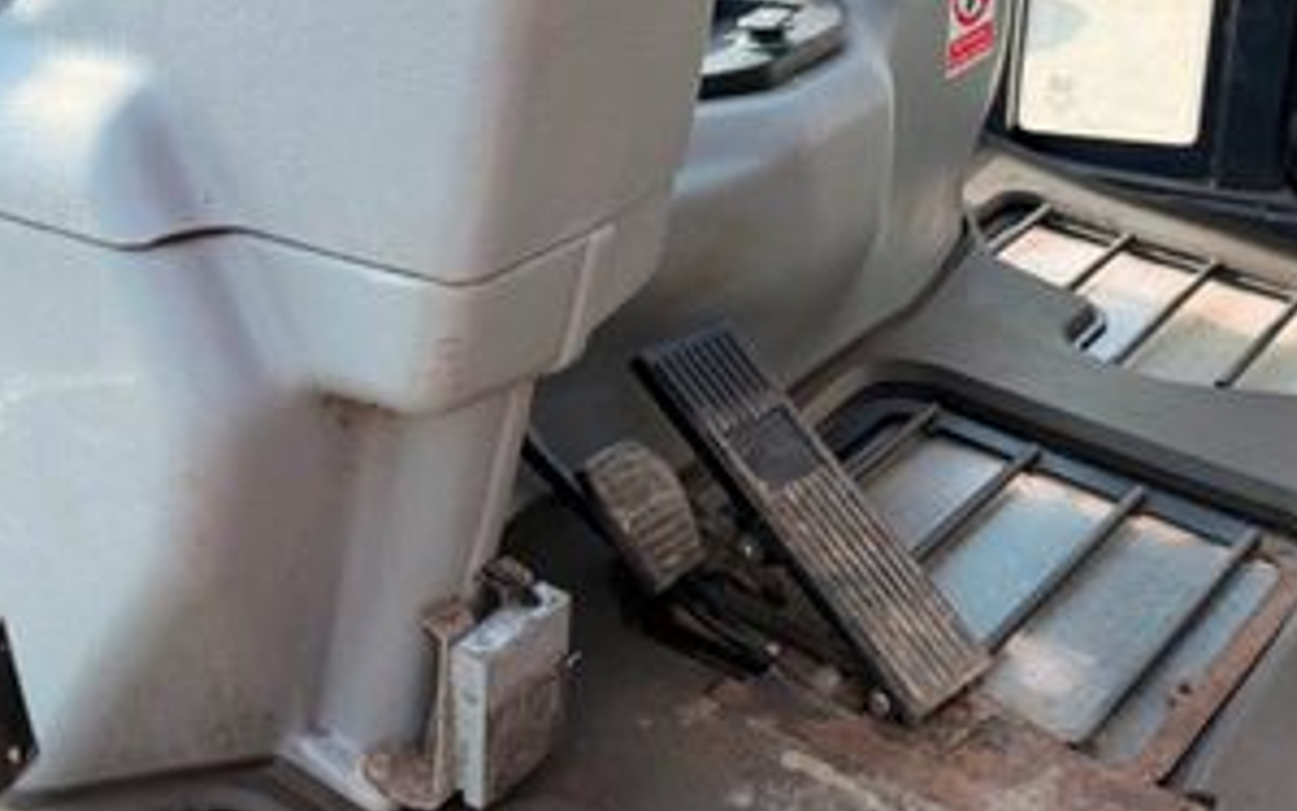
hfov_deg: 39.2
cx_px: 846
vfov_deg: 25.2
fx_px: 1803
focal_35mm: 51
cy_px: 551
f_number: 1.78
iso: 100
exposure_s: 1/689
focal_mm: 6.76
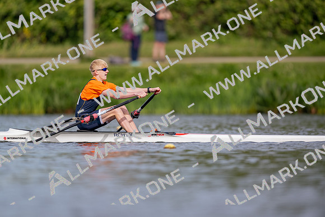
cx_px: 162
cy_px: 108
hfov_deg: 3.4
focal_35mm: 600
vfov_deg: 2.3
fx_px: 5418
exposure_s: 1/2500
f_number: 4
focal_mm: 600
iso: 280
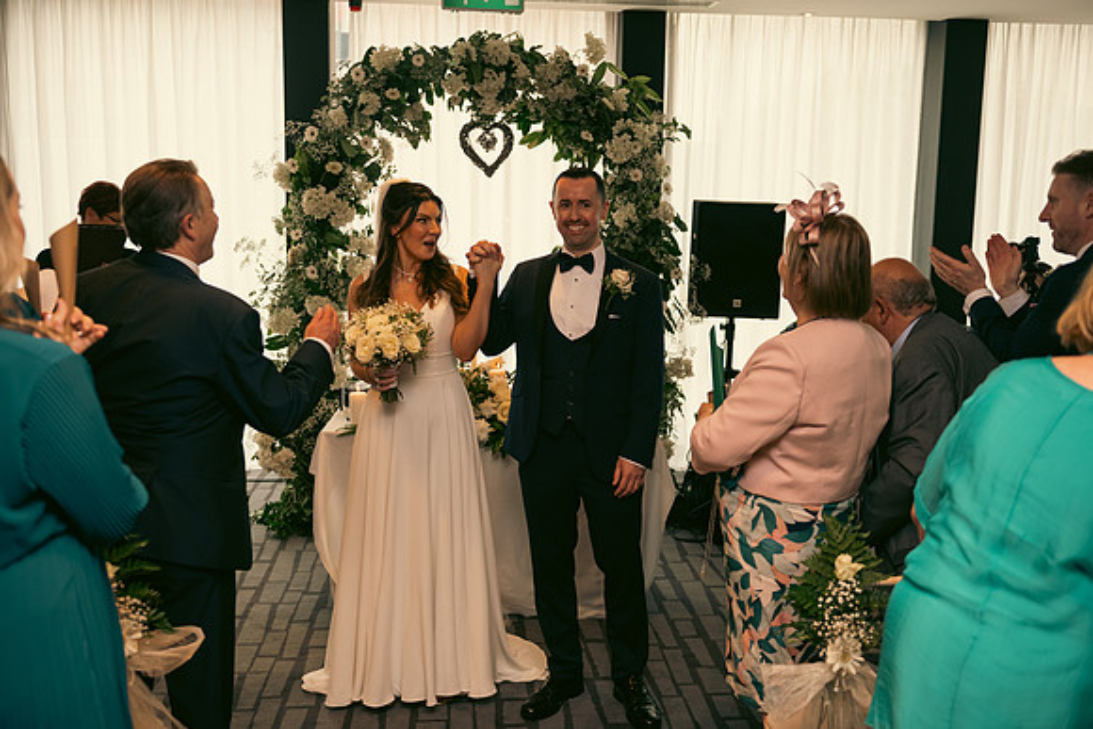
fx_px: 1093
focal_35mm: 36
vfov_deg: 36.9
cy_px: 364
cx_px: 546
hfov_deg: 53.1
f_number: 3.5
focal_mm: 36
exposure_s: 1/160
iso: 640
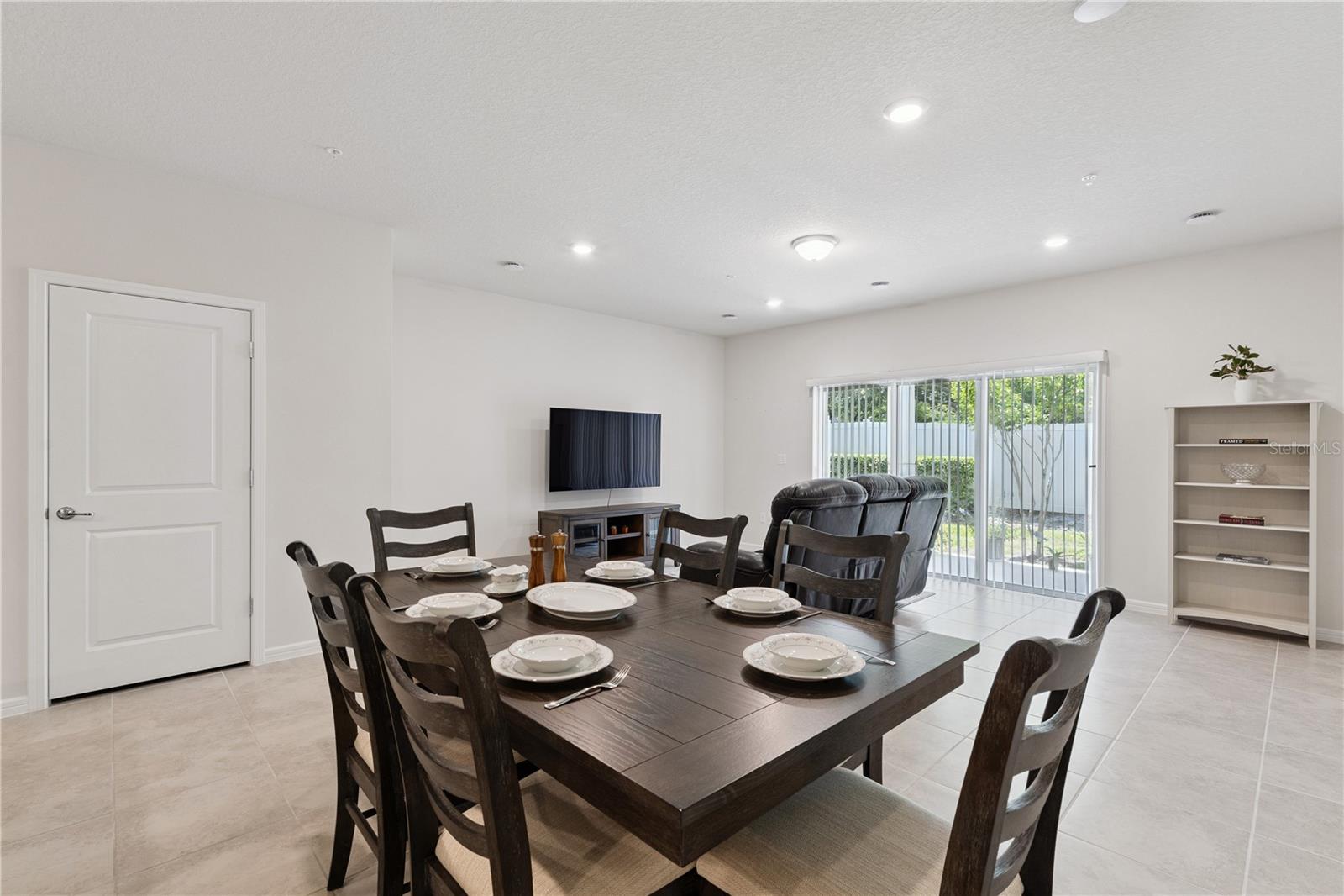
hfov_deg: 95.0
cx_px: 672
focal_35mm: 16
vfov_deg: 72.0
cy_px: 448
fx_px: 616
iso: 640
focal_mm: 16.5
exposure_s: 1/20
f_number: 10
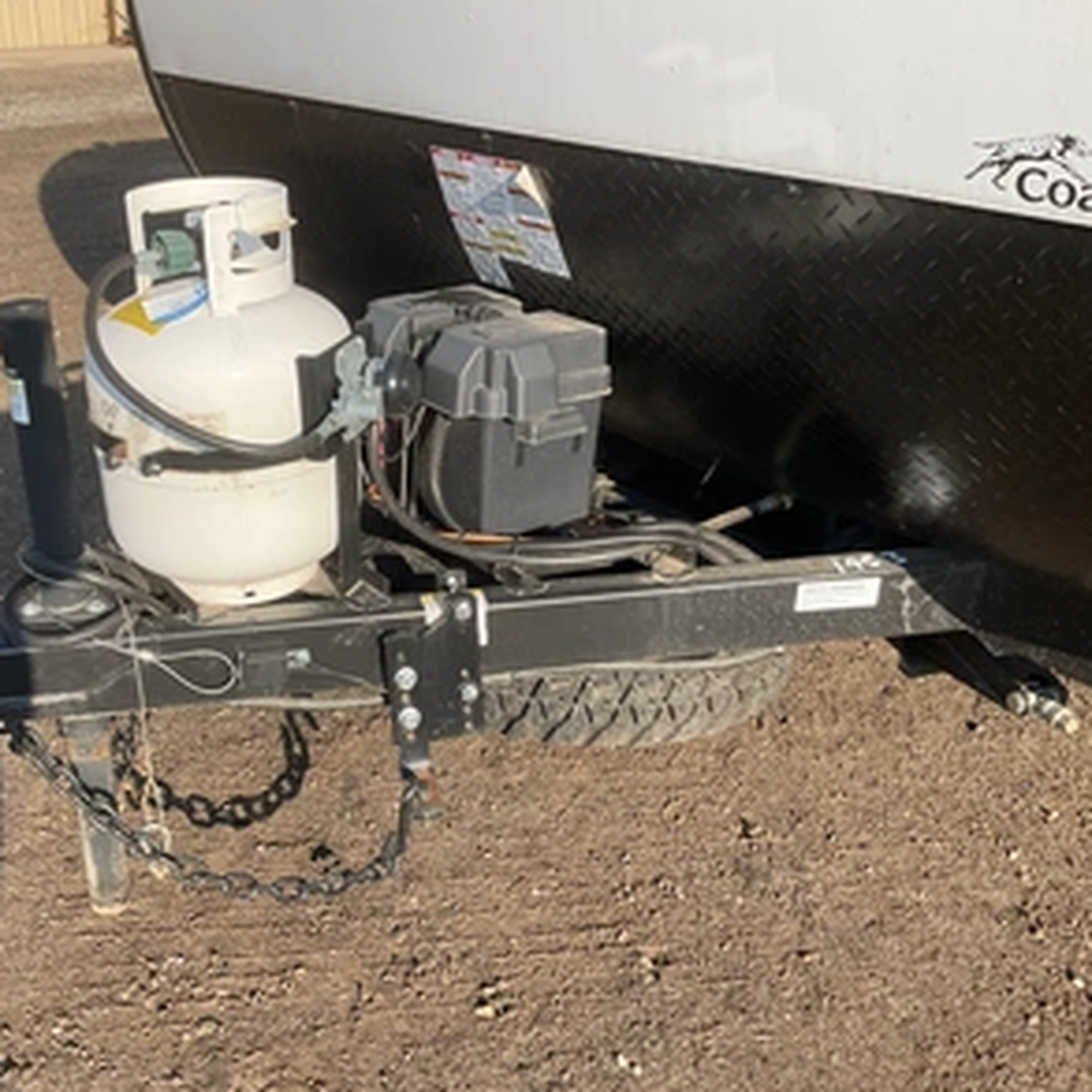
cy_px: 537
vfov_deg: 47.2
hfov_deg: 46.7
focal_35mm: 35
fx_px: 1249
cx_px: 399
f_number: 1.8
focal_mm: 3
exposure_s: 1/759
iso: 25
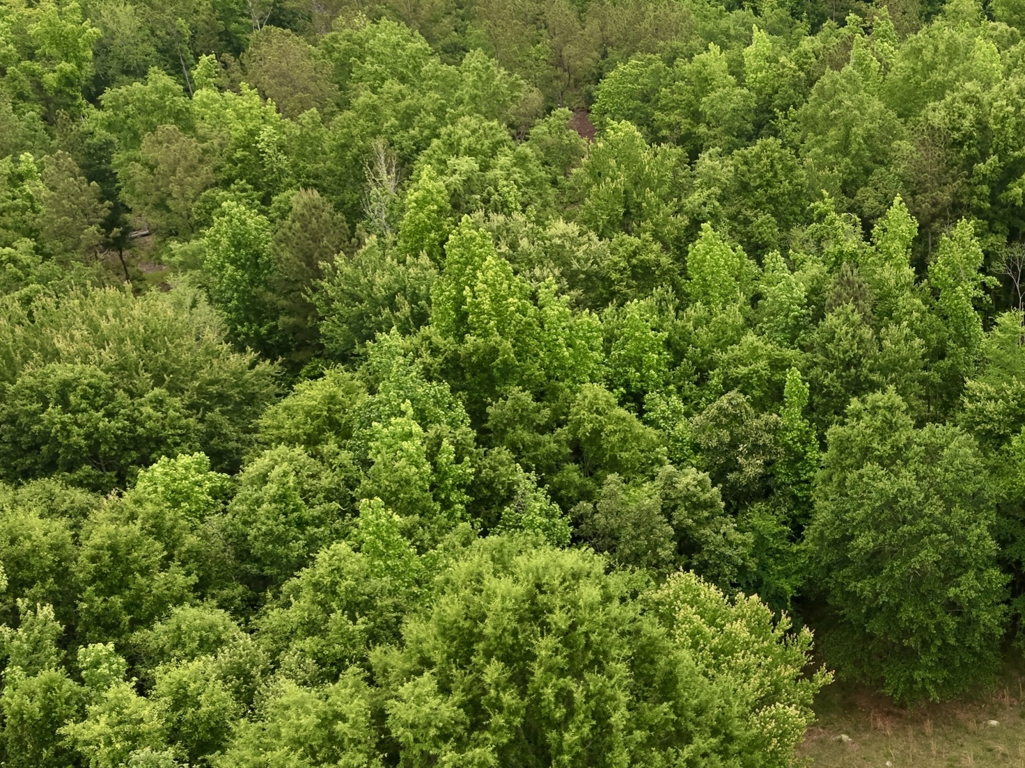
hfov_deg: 37.4
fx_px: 1421
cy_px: 478
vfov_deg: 30.1
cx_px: 896
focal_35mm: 48
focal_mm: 8.67
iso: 170
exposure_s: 1/160
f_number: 1.8
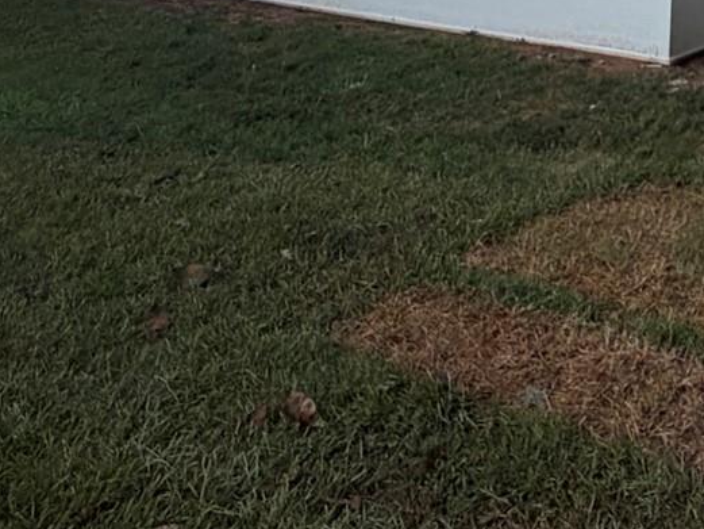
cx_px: 815
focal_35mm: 55
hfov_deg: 30.4
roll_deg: +0.1
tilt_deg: +5.2
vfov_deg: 21.3
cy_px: -311
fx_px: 1119
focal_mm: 2.22
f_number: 2.2
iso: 64
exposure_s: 1/502
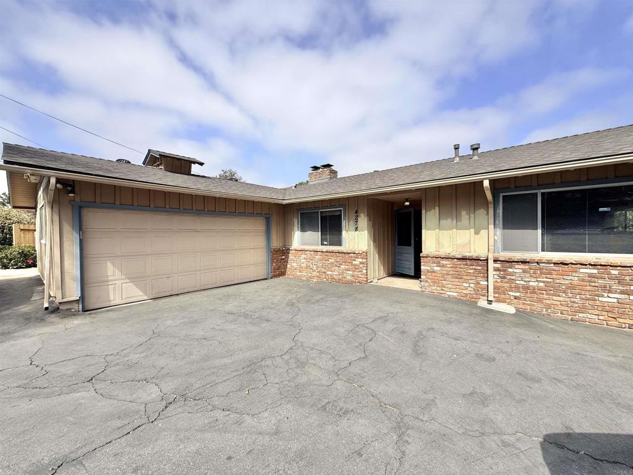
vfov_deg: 85.7
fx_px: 256
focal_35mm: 14
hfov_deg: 102.1
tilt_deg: -0.9
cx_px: 316
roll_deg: +0.4
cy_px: 238
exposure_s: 1/1901
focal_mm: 2.22
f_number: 2.2
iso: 50
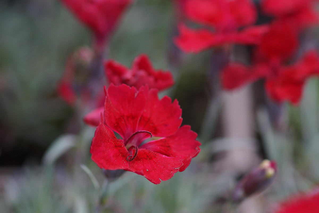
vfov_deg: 9.1
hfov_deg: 13.7
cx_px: 160
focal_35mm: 150
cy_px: 106
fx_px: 1329
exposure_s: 1/160
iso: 400
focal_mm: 100
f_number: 4
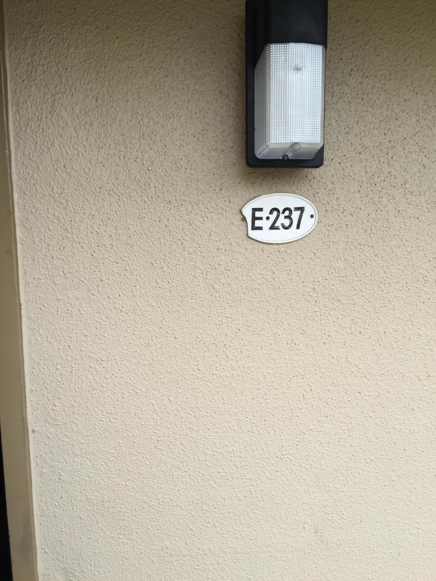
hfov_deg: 48.2
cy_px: 290
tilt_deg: -3.7
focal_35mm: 29
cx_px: 218
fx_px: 487
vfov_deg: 61.7
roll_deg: -0.1
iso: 32
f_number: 2.2
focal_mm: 4.15
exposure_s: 1/366
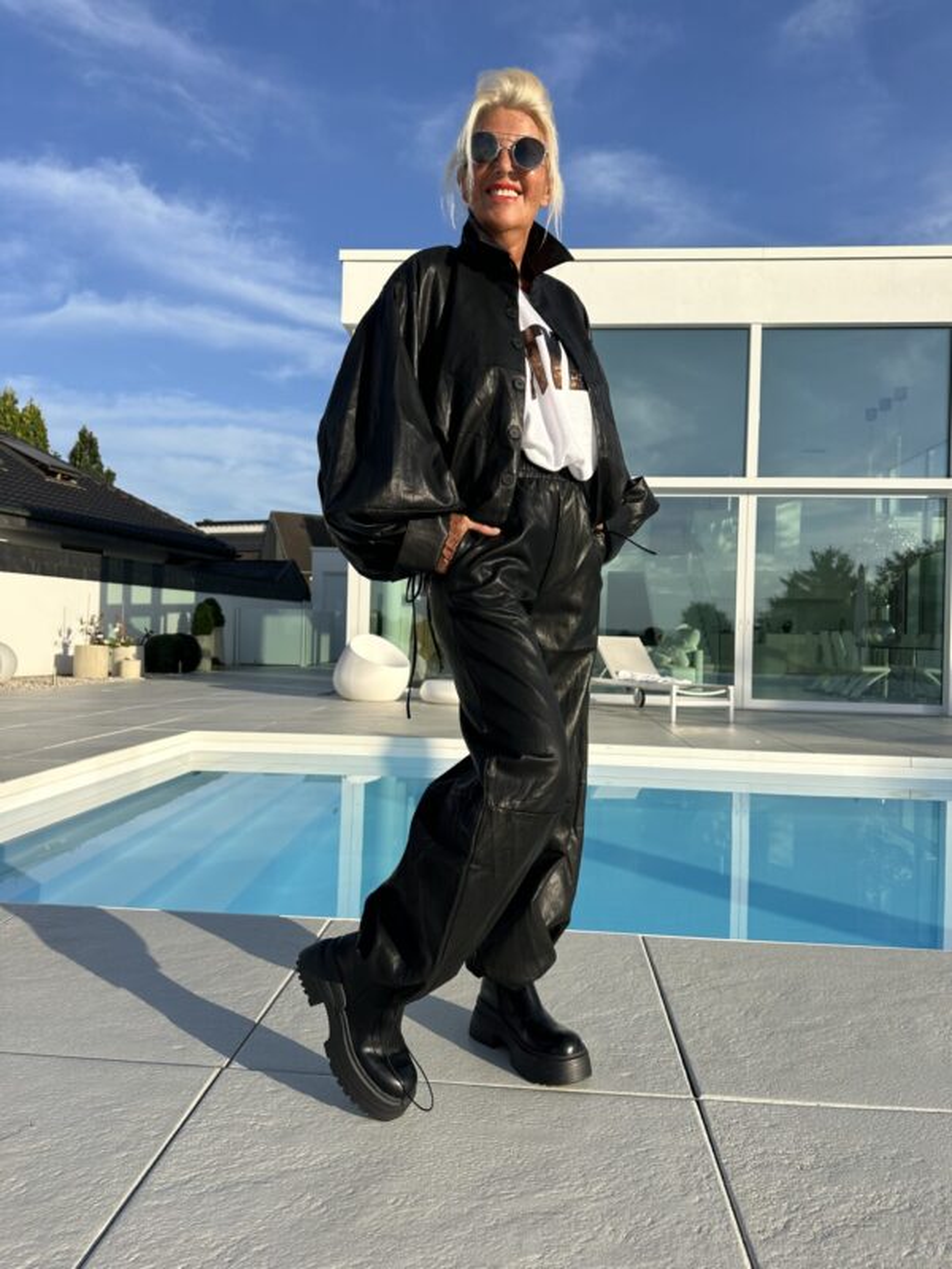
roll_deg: +0.0
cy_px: 634
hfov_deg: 56.8
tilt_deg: +0.6
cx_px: 476
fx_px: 880
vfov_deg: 71.6
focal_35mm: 24
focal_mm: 6.86
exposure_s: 1/4184
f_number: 1.78
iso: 80
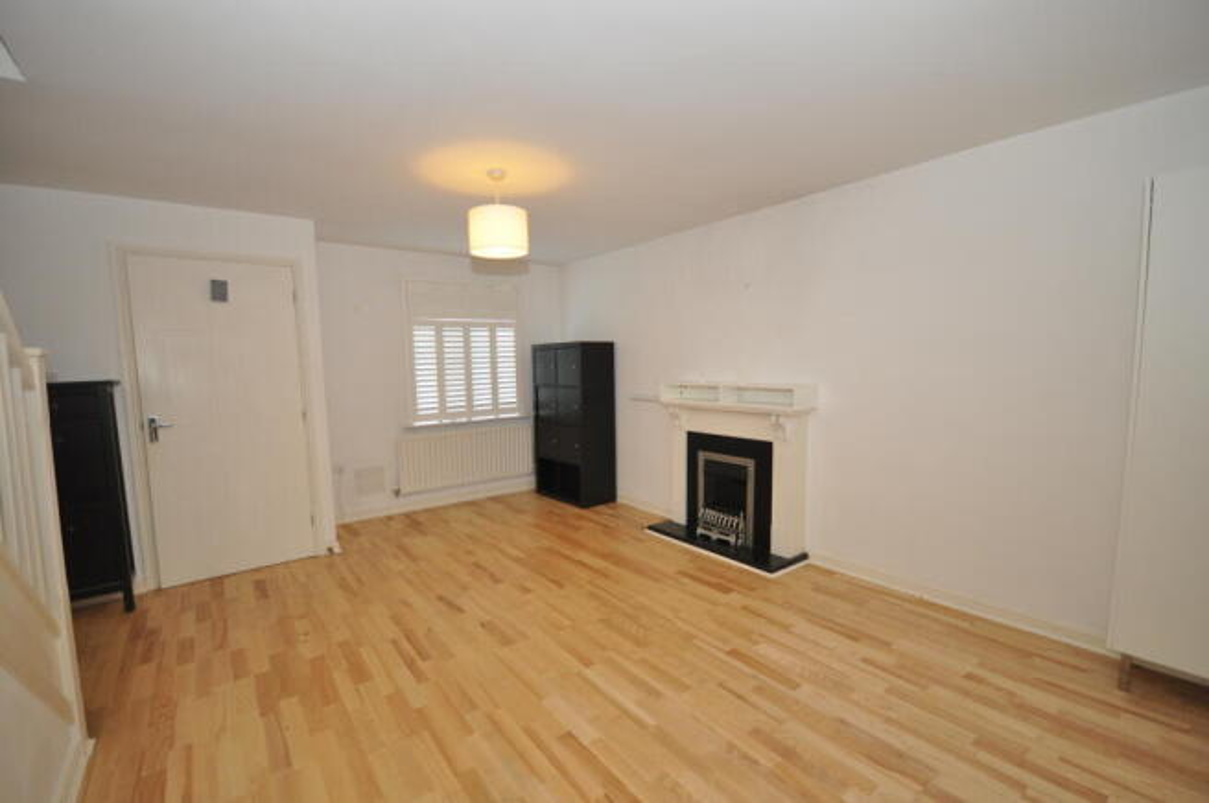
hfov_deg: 100.4
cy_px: 402
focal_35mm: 15
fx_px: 503
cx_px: 604
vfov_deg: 77.2
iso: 800
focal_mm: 10
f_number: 4
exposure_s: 1/60
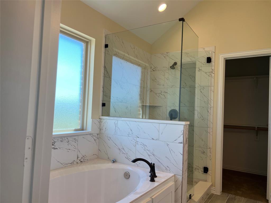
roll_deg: -2.7
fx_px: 204
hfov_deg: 67.3
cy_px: 102
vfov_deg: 53.1
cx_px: 136
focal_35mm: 26
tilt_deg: +1.8
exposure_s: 1/509
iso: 50
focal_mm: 5.7
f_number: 1.5
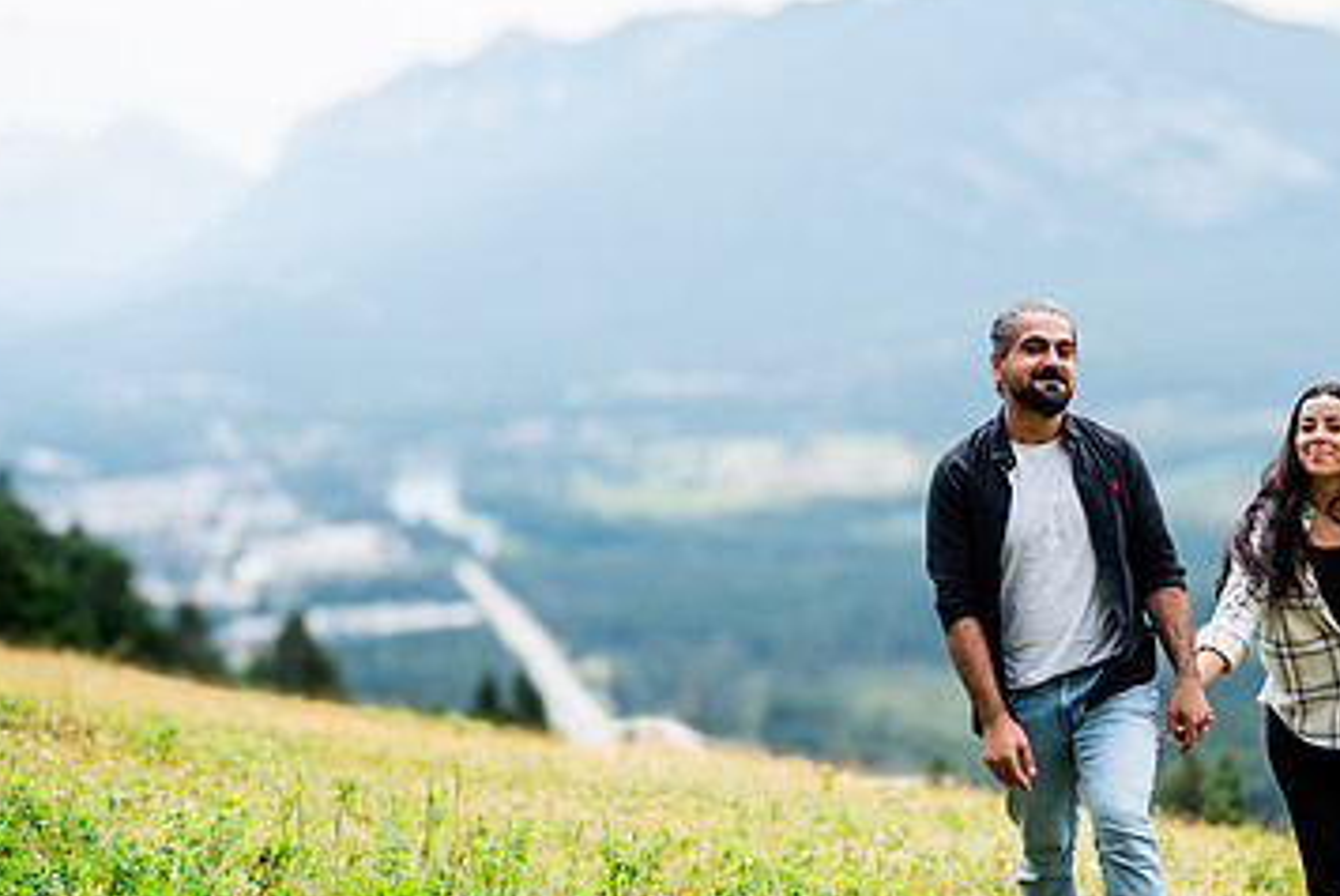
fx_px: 2123
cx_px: 1031
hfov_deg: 34.2
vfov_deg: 23.8
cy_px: 405
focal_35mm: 57
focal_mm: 35
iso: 200
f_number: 2
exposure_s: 1/8000
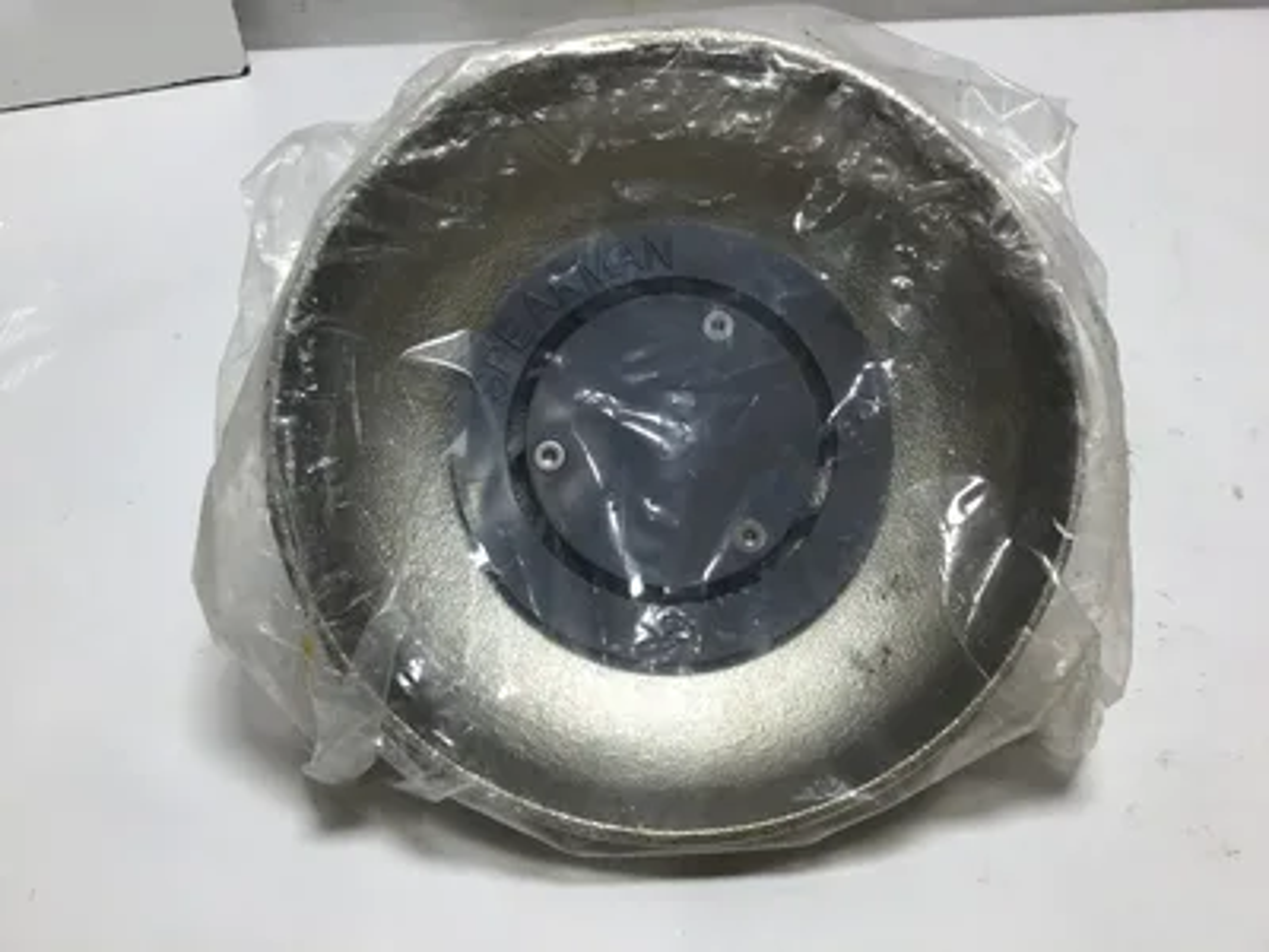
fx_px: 1136
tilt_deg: -44.7
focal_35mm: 31
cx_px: 634
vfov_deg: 45.4
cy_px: 476
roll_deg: +0.0
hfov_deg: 58.4
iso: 25
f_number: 2.4
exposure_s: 1/120
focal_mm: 3.3
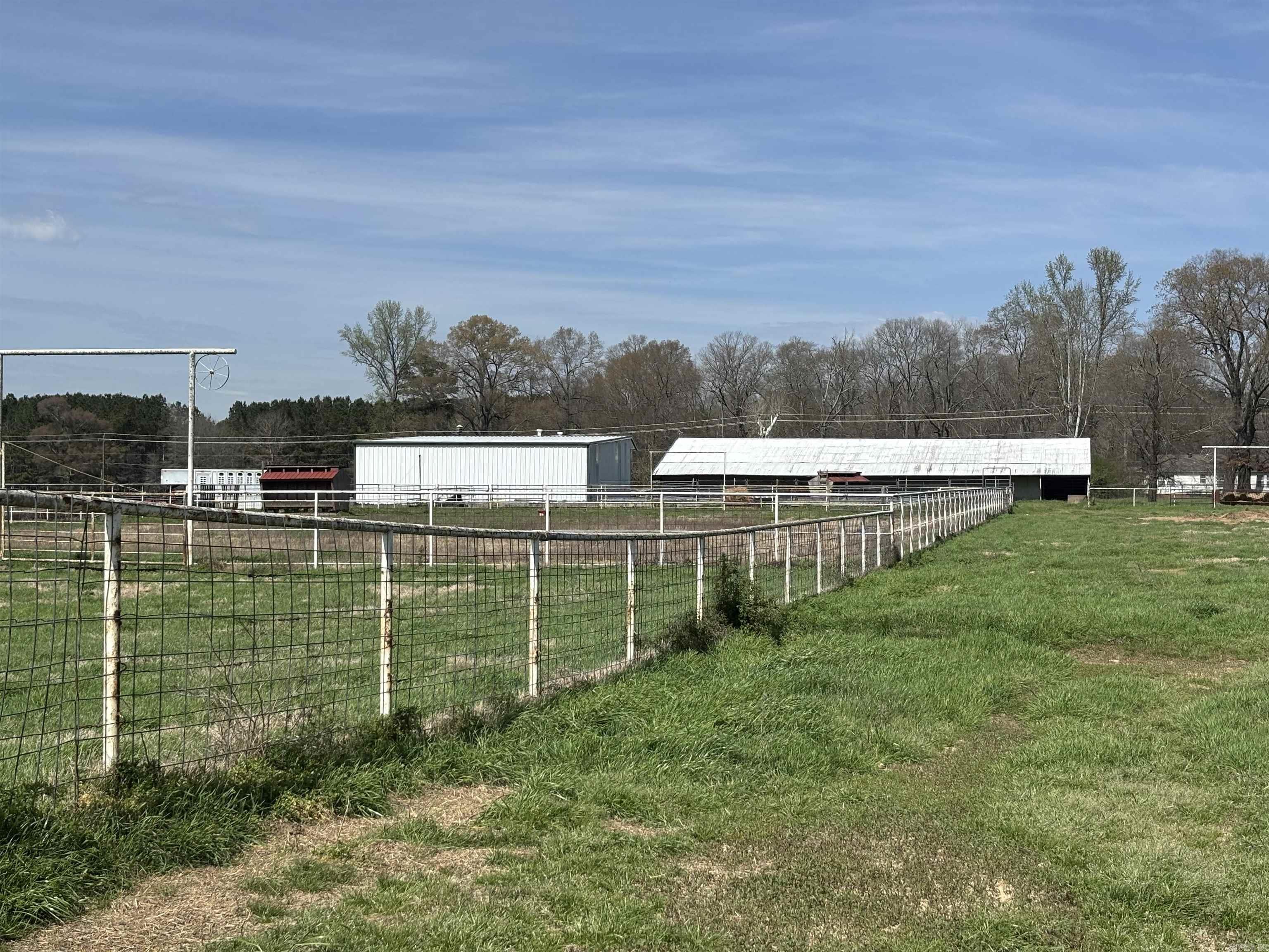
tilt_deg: -0.6
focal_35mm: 52
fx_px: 1906
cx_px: 634
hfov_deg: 36.8
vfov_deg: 28.0
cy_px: 476
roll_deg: -0.8
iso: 32
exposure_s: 1/4255
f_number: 1.6
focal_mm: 5.96
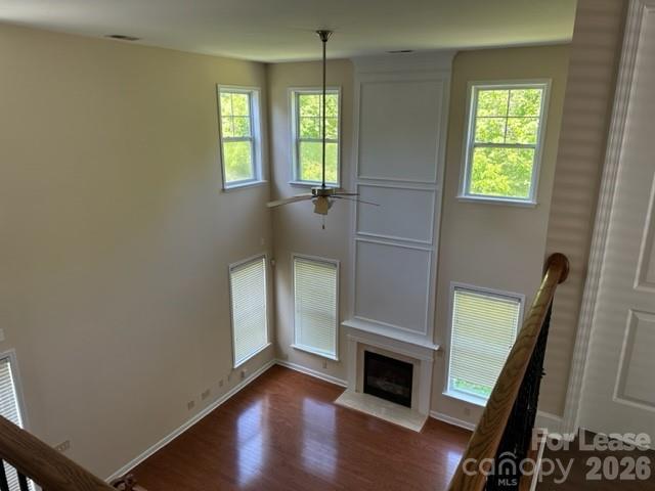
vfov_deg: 56.8
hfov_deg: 71.6
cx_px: 328
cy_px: 246
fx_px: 454
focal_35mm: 24
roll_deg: -0.2
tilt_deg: -15.7
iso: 100
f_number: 1.78
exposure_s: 1/121
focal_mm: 6.86
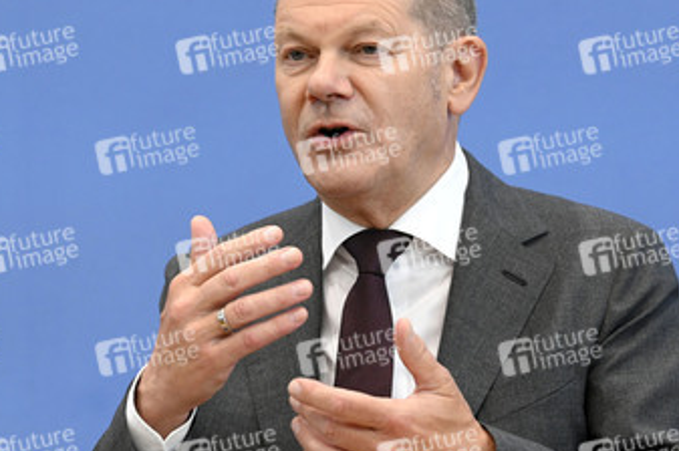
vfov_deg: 9.3
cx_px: 376
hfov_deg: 14.0
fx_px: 2770
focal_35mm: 147
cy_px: 201
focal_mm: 110
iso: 5000
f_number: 6.3
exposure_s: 1/640
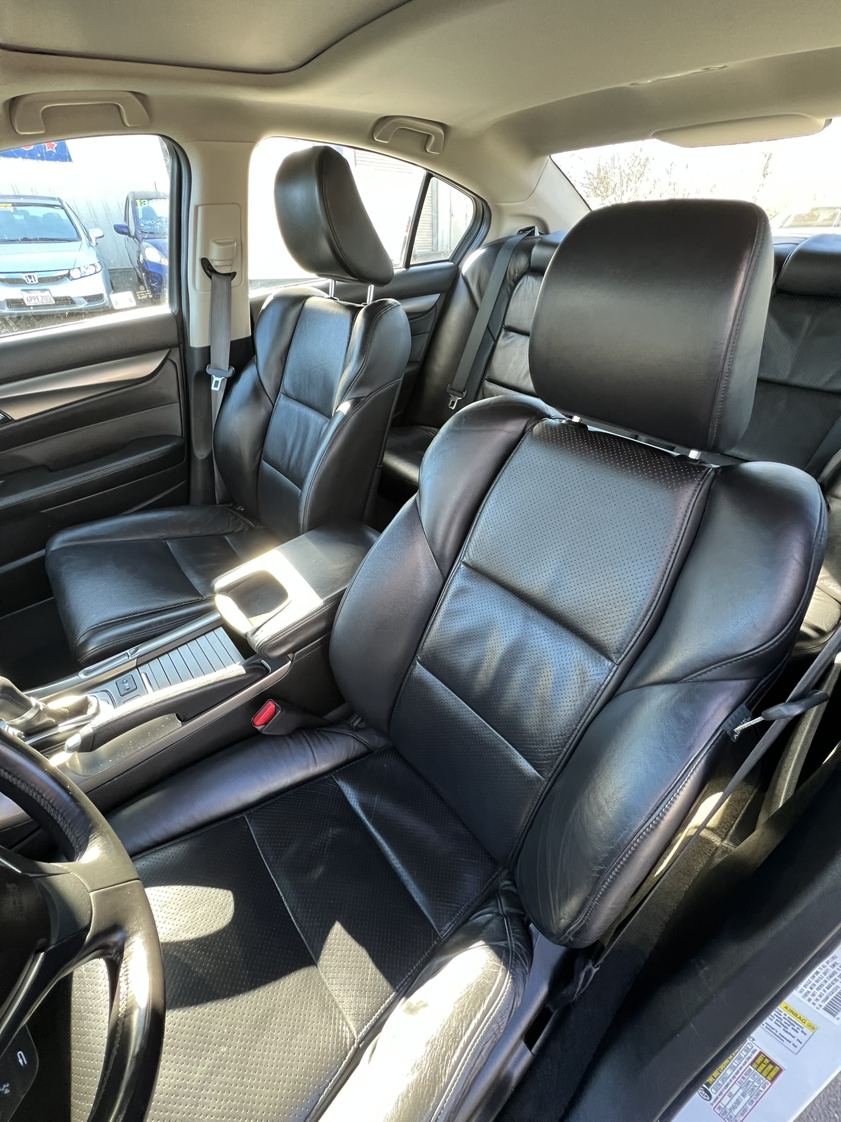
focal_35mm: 13
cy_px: 561
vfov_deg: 106.2
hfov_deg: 89.9
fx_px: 421
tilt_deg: -35.9
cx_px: 420
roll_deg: +4.1
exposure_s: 1/94
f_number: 1.8
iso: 250
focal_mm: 1.57
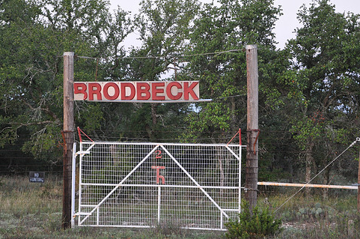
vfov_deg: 13.0
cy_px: 120
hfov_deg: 19.5
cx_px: 165
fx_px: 1048
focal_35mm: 105
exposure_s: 1/40
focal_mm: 58
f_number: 5
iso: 800
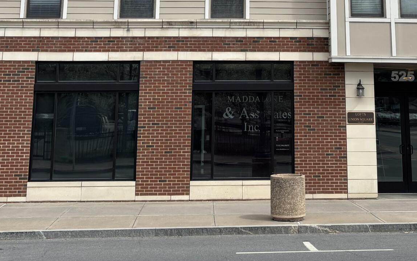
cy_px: -94
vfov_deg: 16.9
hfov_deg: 28.4
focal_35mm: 72
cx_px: 275
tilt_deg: +14.4
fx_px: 818
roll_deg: -0.1
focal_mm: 5.96
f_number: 1.6
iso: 50
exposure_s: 1/2451
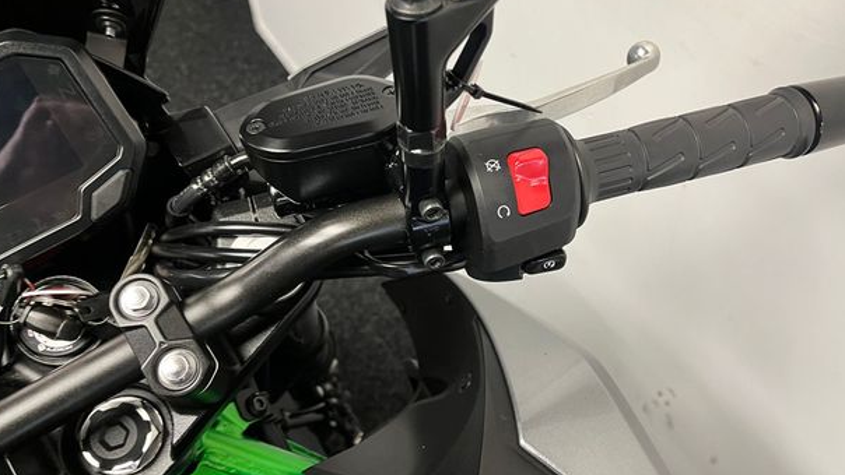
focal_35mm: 30
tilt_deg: -51.7
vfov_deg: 39.0
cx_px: 428
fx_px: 672
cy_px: 232
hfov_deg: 64.3
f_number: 1.6
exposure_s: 1/50
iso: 125
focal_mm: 5.1
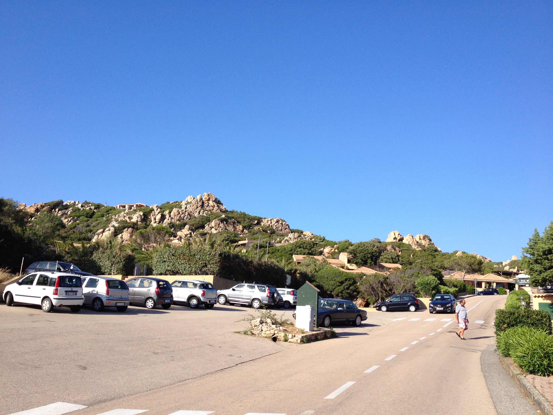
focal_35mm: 35
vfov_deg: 40.7
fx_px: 559
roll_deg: -2.1
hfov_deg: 52.6
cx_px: 276
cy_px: 208
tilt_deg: +11.9
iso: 50
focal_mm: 4.28
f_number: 2.4
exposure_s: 1/1227
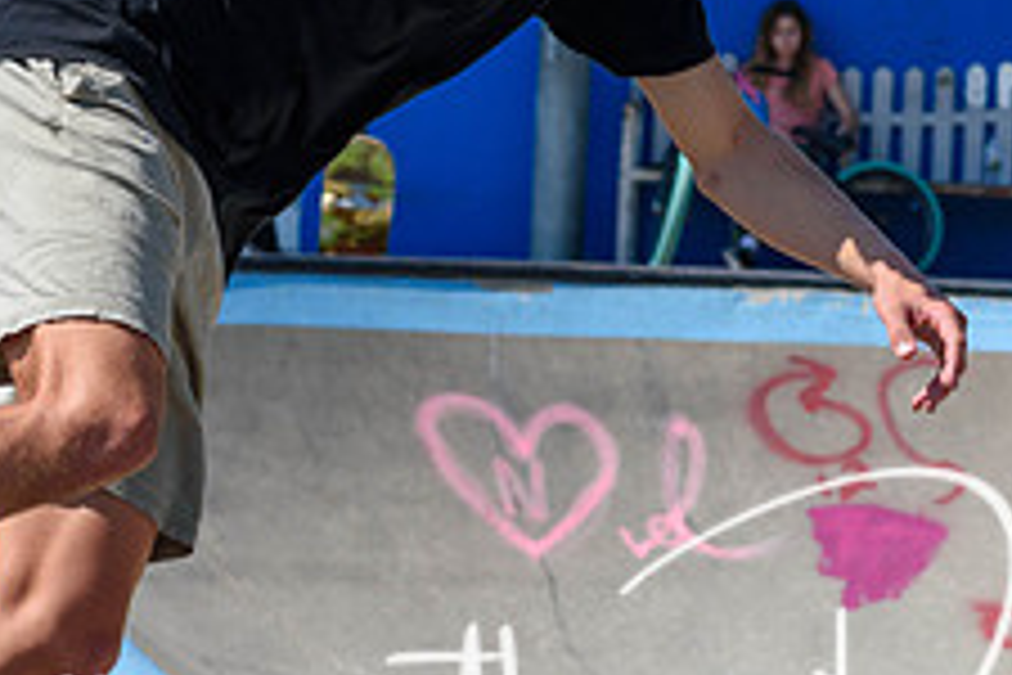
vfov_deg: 3.7
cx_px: 382
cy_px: 295
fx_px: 10316
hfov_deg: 5.6
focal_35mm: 367
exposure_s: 1/1000
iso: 200
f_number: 8
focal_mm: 95
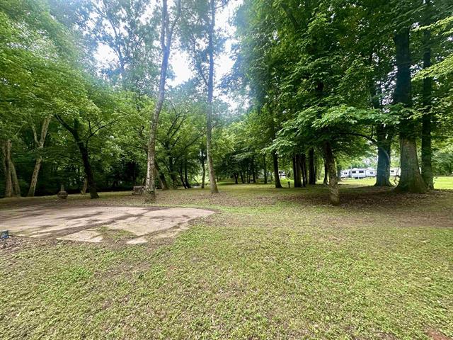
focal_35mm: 14
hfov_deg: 102.1
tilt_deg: +3.0
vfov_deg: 85.7
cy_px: 170
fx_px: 183
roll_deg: +1.3
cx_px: 226
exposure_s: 1/99
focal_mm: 2.22
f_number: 2.2
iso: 160
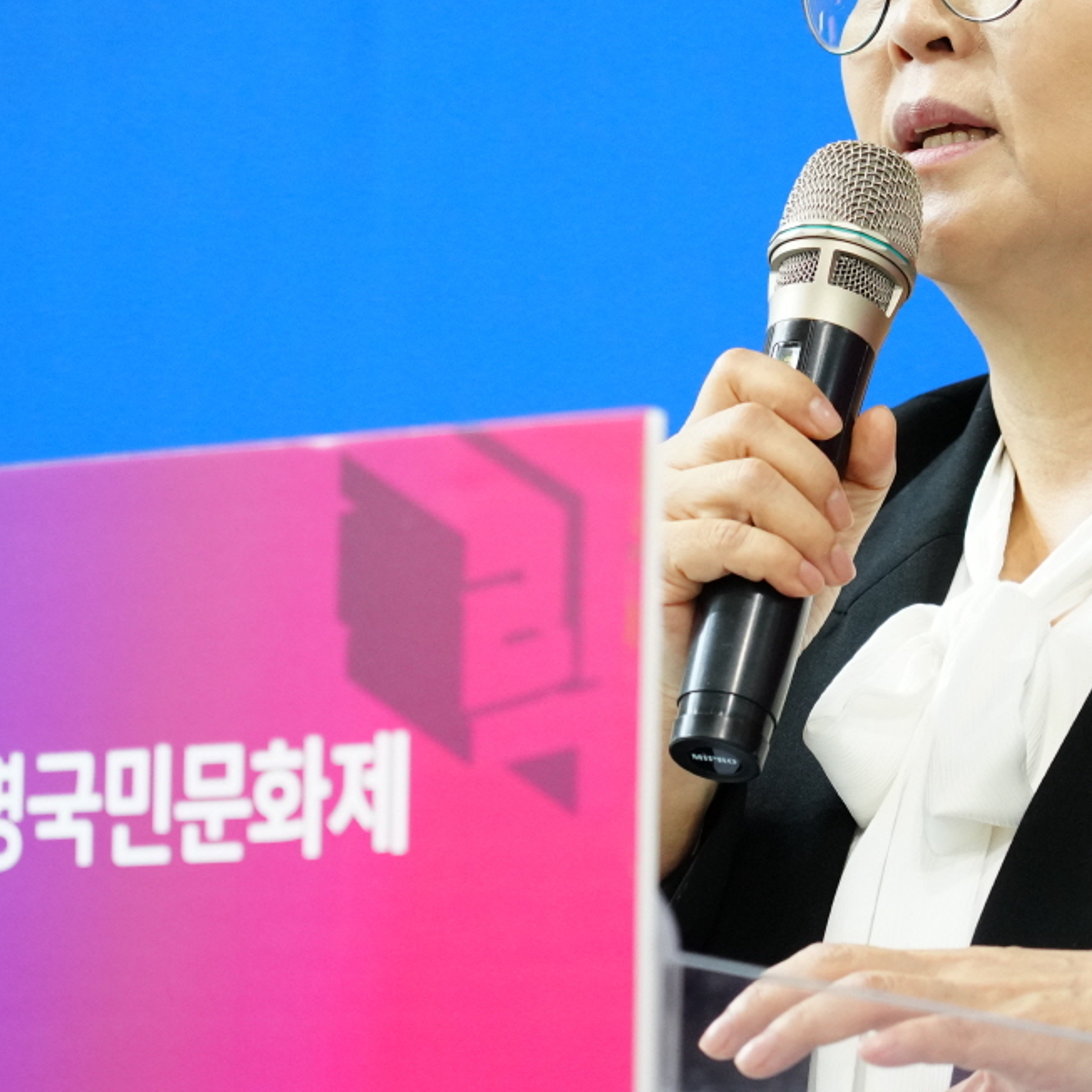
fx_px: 8780
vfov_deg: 7.1
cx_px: 577
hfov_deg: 7.1
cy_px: 421
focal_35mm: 246
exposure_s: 1/200
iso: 2500
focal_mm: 105
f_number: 4
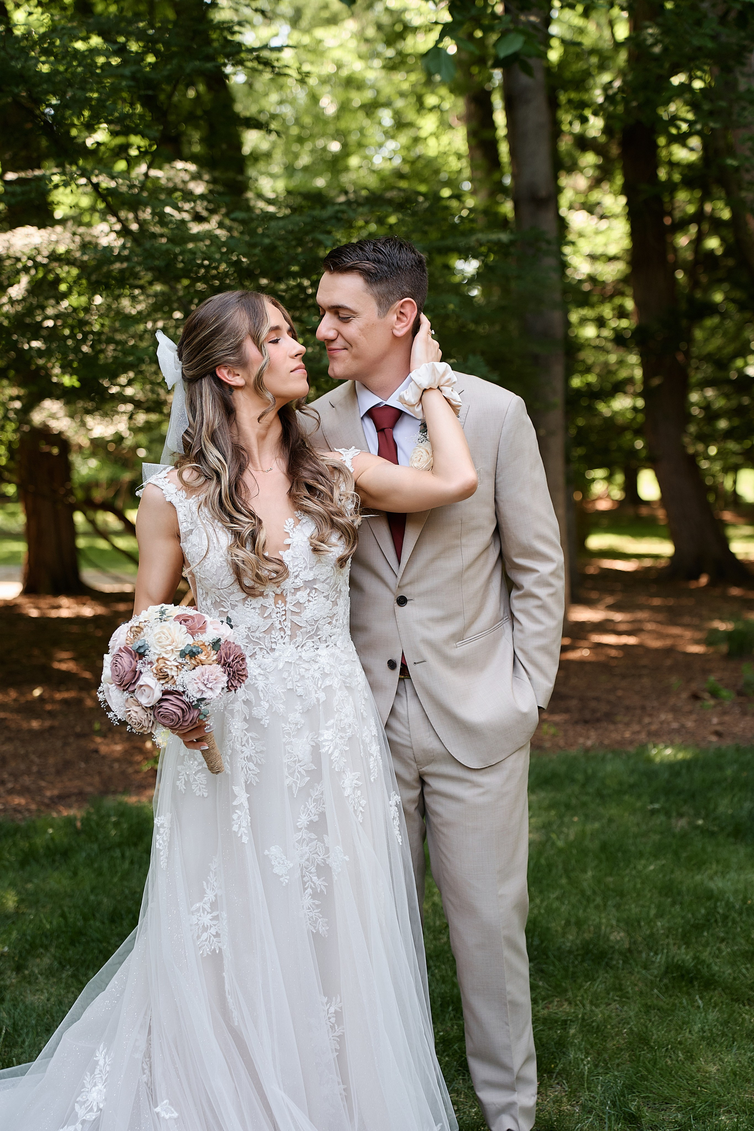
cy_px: 566
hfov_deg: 27.0
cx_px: 377
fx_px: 1571
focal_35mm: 50
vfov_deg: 39.6
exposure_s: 1/400
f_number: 2.8
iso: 500
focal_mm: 50
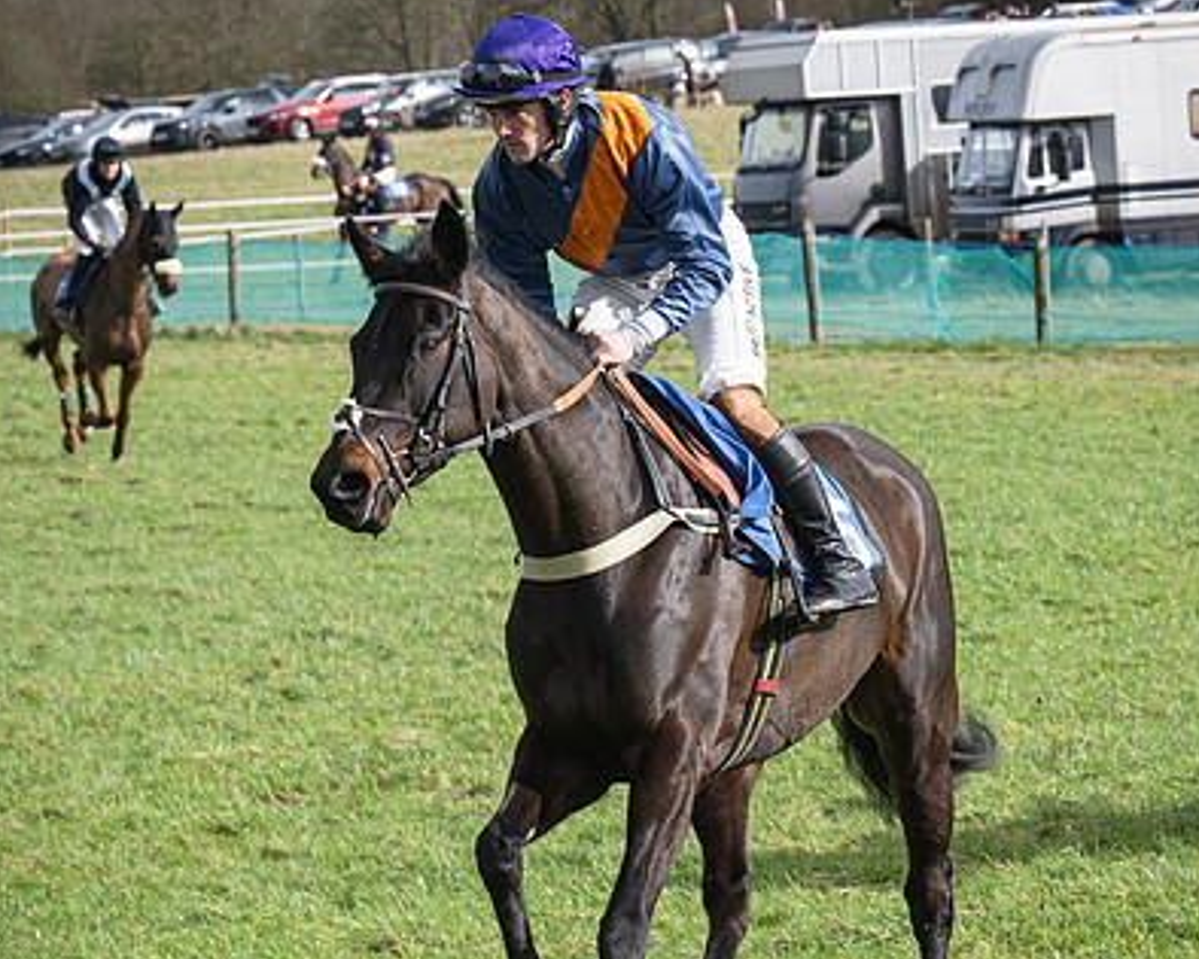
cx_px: 747
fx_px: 7982
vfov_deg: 6.9
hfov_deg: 8.6
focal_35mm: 225
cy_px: 714
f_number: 5.6
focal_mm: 70
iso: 400
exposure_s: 1/1250
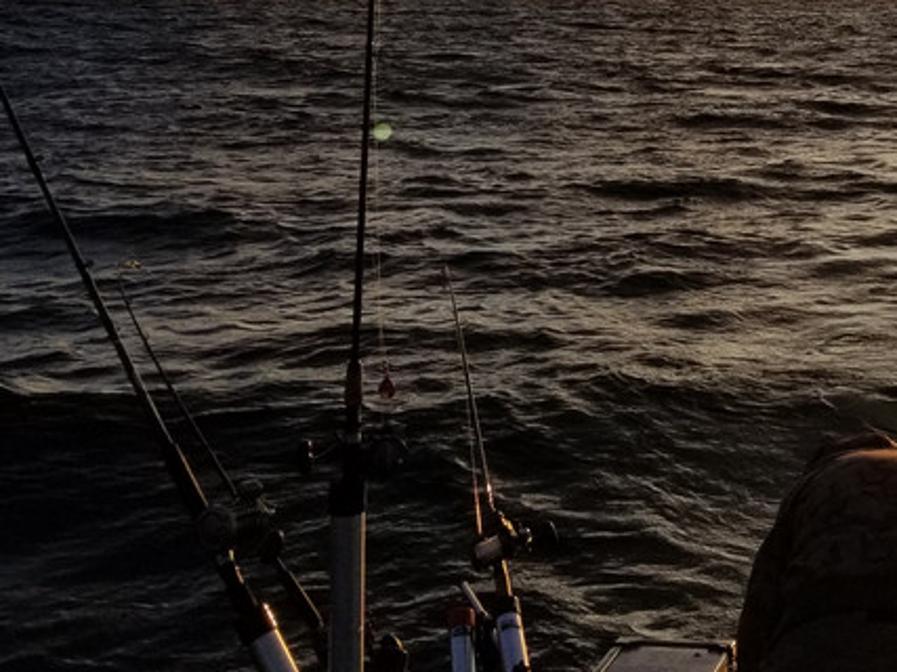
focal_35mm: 65
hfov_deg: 27.6
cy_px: 15
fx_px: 1684
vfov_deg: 21.8
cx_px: 953
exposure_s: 1/3592
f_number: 1.7
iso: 50
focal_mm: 4.25
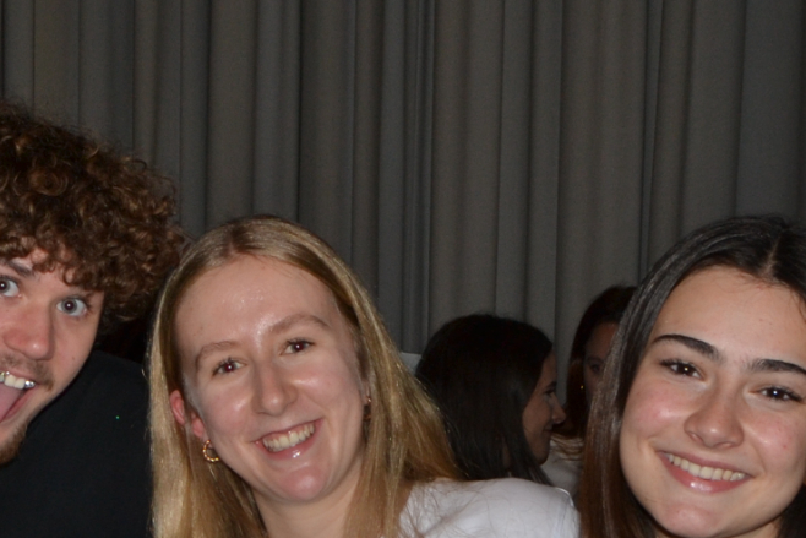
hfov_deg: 17.9
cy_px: 699
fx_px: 2508
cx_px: 45
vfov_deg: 11.9
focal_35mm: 112
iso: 280
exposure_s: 1/60
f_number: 8
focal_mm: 24
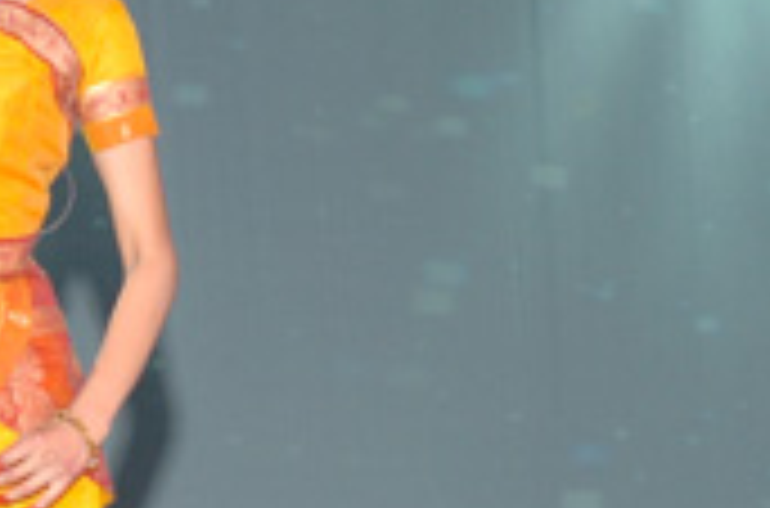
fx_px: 4479
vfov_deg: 6.5
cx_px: 657
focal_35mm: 210
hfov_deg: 9.8
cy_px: 474
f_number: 3.5
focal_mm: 40
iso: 400
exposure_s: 1/100
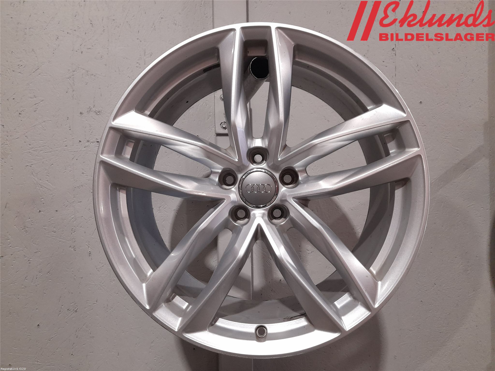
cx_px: 248
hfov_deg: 69.4
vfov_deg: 54.9
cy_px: 186
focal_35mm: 25
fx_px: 357
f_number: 2
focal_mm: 4.6
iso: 160
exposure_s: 1/50
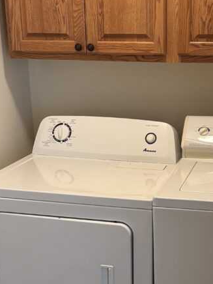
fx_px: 500
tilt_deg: -18.8
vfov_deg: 31.4
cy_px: 191
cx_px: 158
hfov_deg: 23.8
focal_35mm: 61
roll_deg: -0.1
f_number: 1.6
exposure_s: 1/40
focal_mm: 5.96
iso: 500
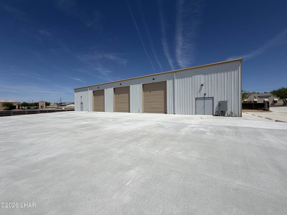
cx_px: 144
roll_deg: +0.7
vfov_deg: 85.7
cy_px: 108
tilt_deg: +0.1
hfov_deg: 102.1
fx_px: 116
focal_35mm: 14
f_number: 2.2
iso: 20
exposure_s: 1/2237
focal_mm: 2.22
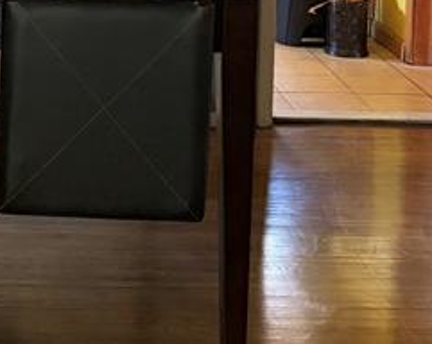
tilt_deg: -4.0
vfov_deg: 13.6
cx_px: 4
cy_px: -136
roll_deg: -0.6
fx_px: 1379
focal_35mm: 108
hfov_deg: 17.4
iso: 640
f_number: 1.6
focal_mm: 5.96
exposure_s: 1/36
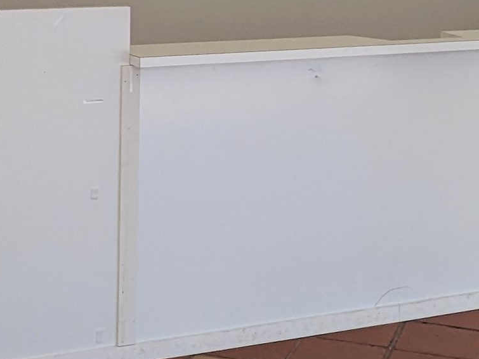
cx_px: 153
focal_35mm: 80
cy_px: -69
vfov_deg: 17.6
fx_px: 1107
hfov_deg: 24.3
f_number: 2.2
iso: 41
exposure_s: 1/113
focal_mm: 2.22
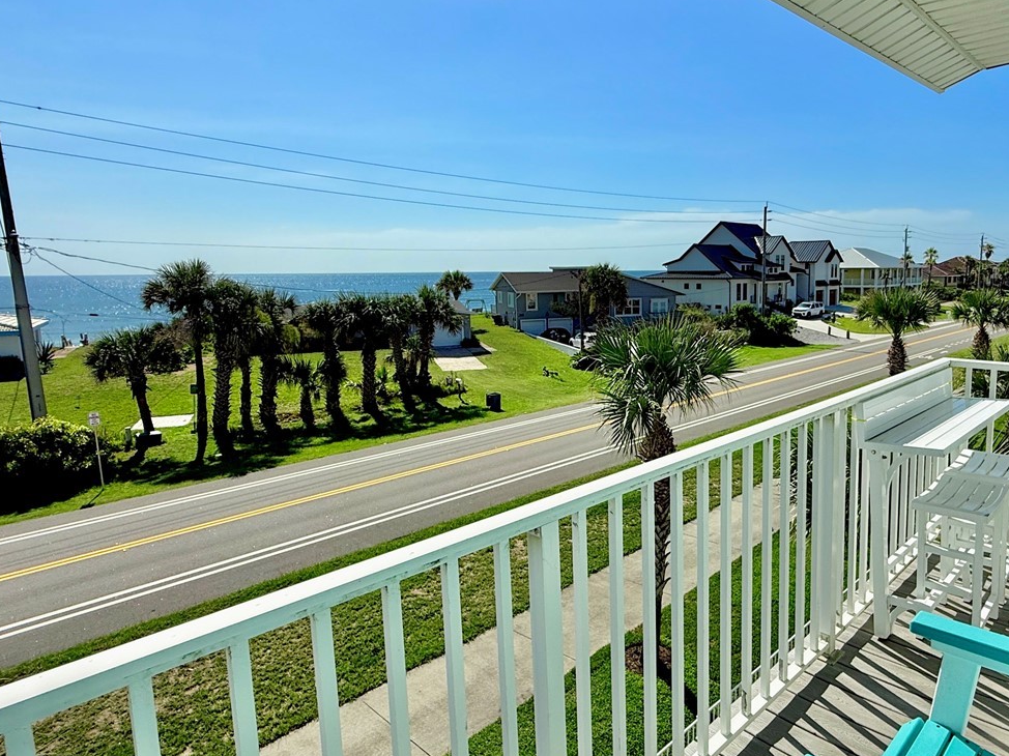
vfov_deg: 58.8
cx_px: 655
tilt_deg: -6.5
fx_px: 670
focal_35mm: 23
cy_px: 353
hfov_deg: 72.2
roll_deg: +0.4
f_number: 2.2
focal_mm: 2.22
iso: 50
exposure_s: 1/4425
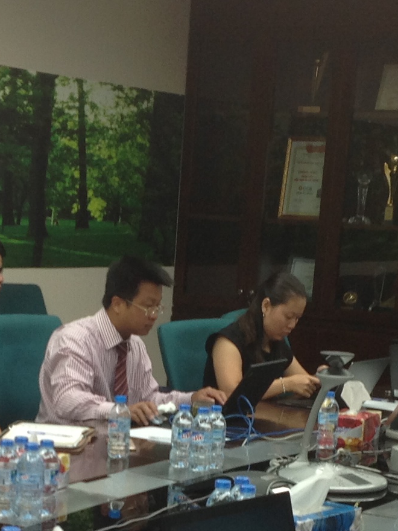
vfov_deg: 18.8
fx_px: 1578
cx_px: 113
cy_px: 468
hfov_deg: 14.3
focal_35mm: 103
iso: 50
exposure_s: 1/33
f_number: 2.4
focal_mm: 4.28
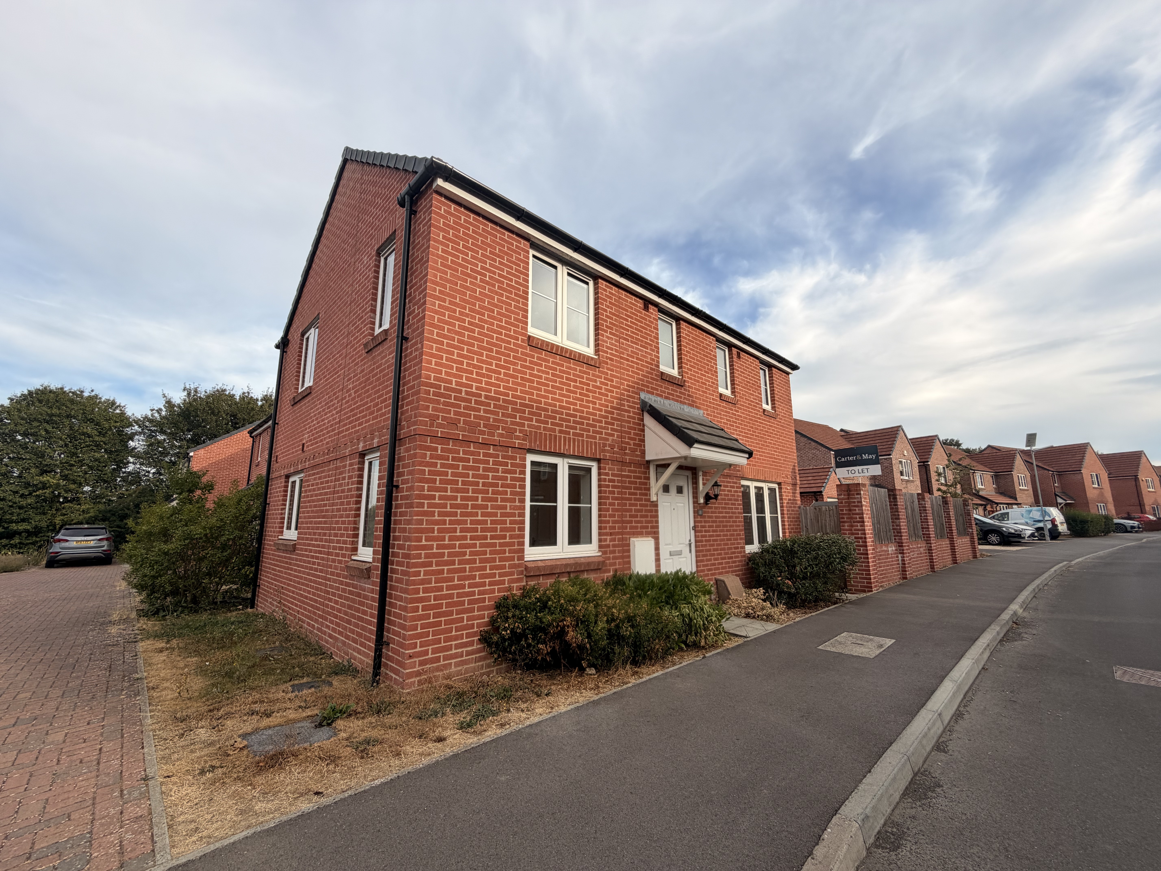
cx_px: 580
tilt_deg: +11.0
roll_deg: +0.5
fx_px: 470
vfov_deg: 85.7
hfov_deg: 102.1
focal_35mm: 14
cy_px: 436
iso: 40
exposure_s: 1/644
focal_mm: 2.22
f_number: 2.2
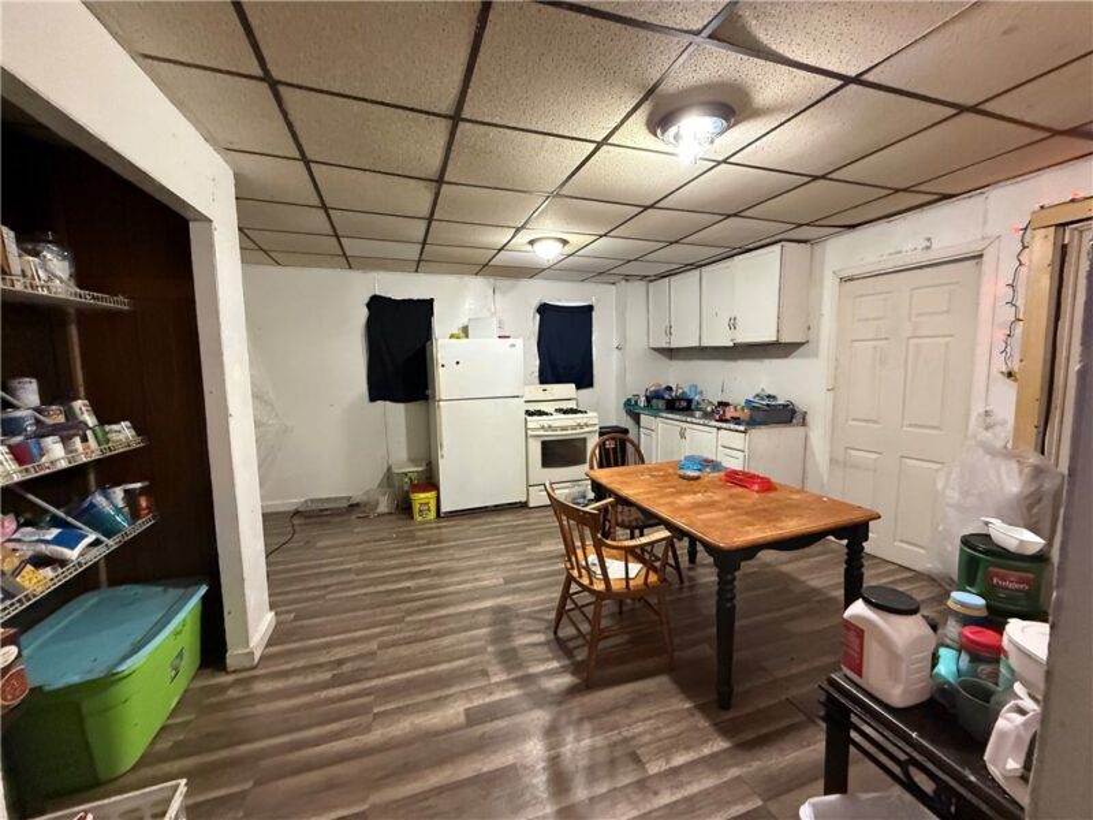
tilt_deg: -5.5
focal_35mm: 14
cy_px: 410
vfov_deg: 85.7
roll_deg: +0.4
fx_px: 442
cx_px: 546
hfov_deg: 102.1
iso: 640
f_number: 2.2
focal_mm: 2.22
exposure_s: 1/60
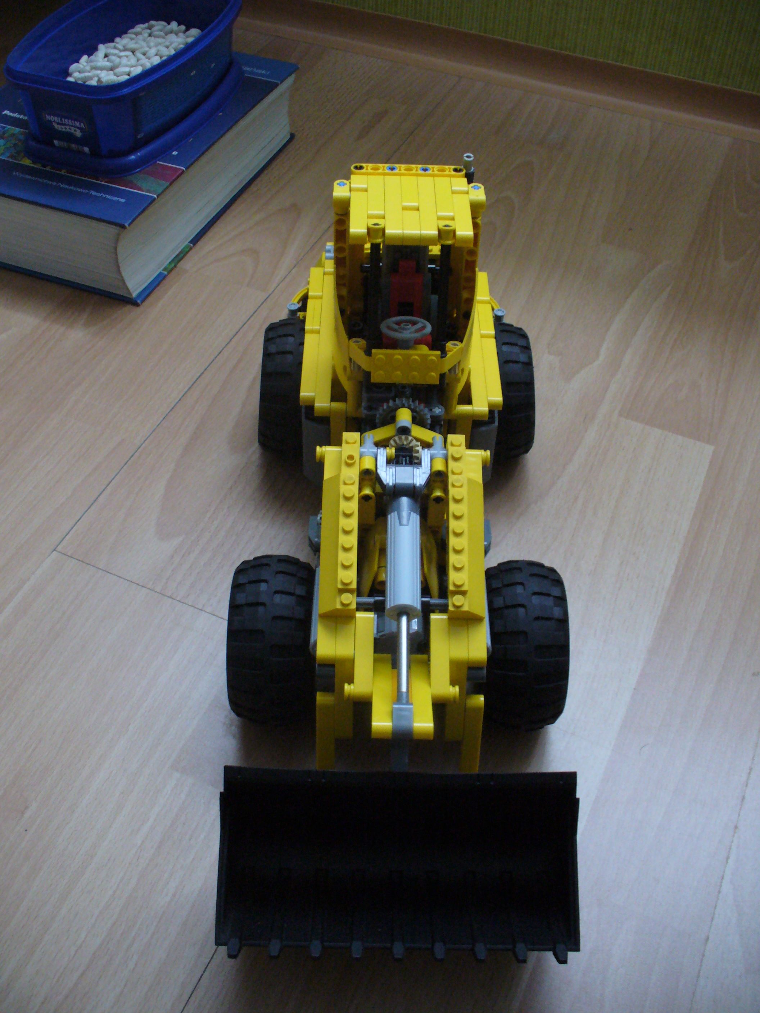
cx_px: 380
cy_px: 506
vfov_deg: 50.1
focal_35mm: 37
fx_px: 1083
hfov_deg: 38.7
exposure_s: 1/15
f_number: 2.8
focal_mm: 6.1
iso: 200
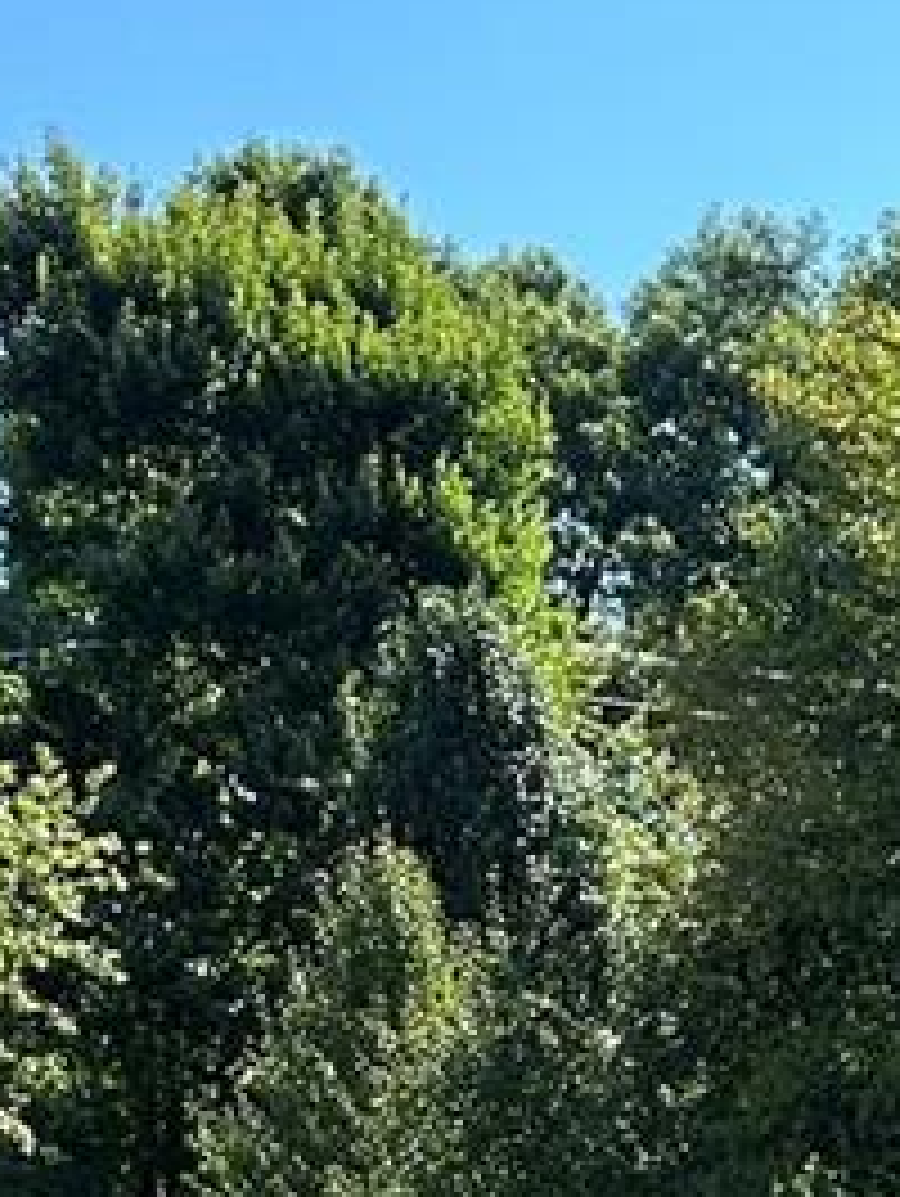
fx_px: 5192
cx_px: 770
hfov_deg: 9.9
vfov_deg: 12.0
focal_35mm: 150
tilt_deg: -5.8
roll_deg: -1.1
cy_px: 2250
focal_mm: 5.7
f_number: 1.5
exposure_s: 1/1531
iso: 50
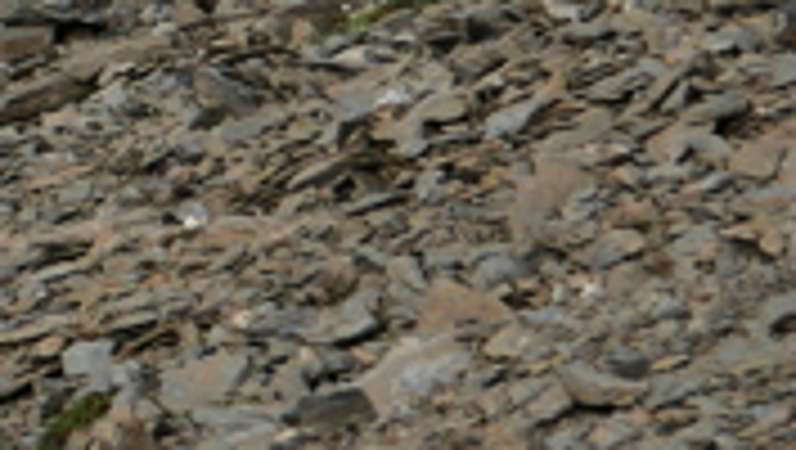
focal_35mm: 283
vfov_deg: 4.3
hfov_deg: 7.1
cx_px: -1154
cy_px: -423
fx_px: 5980
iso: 200
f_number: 5.6
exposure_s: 1/1300
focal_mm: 17.9
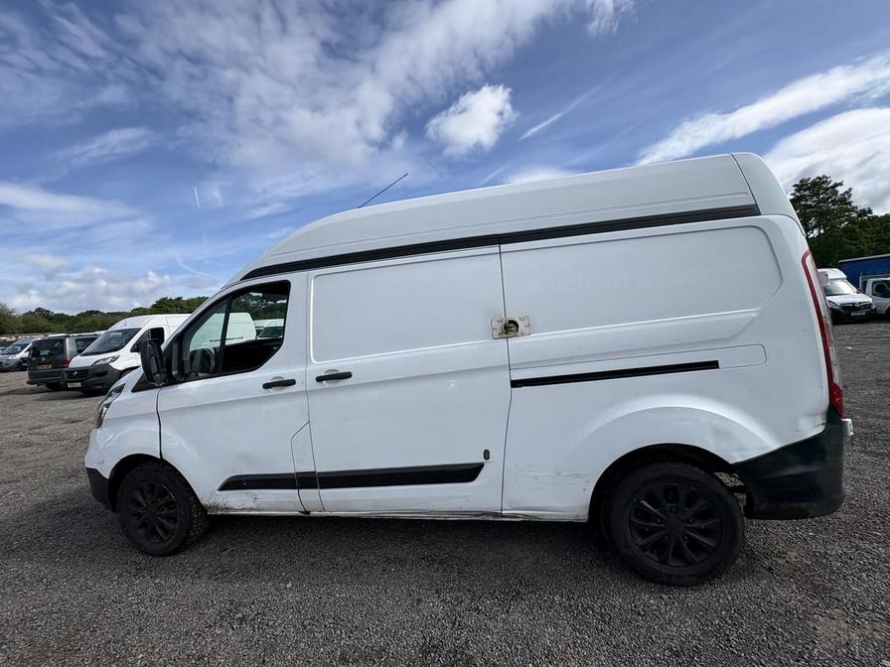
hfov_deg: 102.1
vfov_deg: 85.7
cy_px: 334
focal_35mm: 14
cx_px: 445
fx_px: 360
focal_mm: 2.22
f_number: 2.2
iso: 50
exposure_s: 1/2494
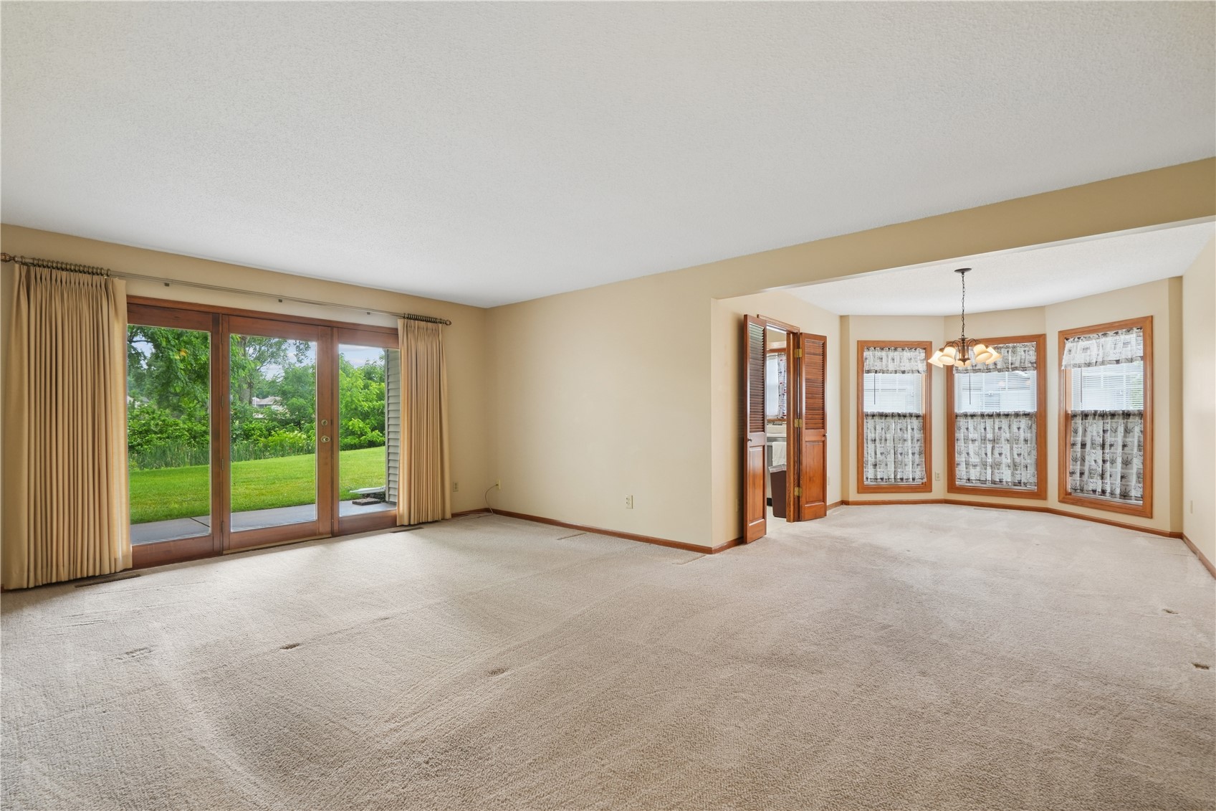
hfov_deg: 96.7
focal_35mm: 16
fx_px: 540
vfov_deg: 73.7
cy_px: 406
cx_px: 608
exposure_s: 1/13
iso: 640
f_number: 10
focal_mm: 16
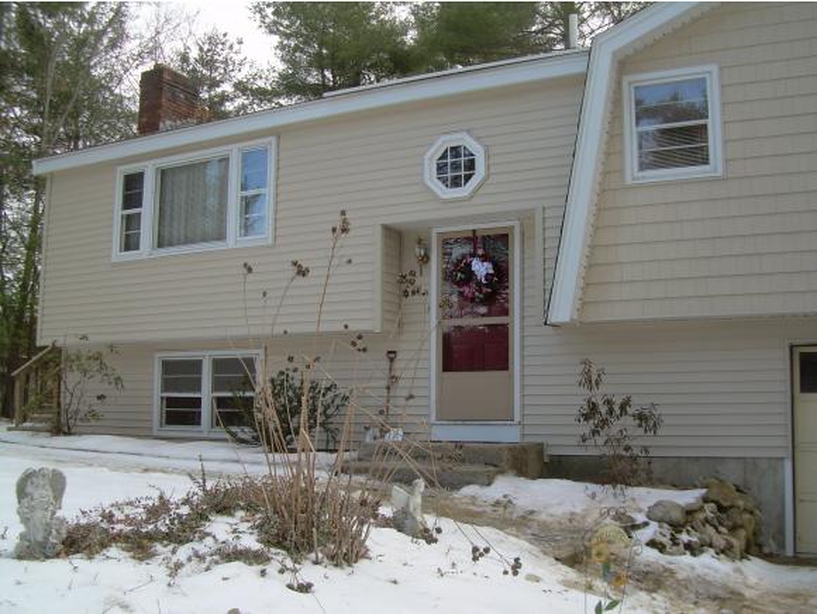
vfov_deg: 37.8
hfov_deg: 48.9
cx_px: 408
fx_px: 898
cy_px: 307
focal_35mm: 38
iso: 50
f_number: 4.6
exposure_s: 1/105
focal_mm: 6.3
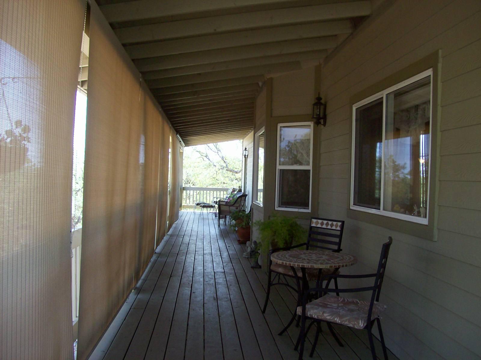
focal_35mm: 36
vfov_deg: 39.7
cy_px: 180
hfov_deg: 51.4
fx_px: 500
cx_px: 240
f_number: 2.7
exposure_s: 1/77.1
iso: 80
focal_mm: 6
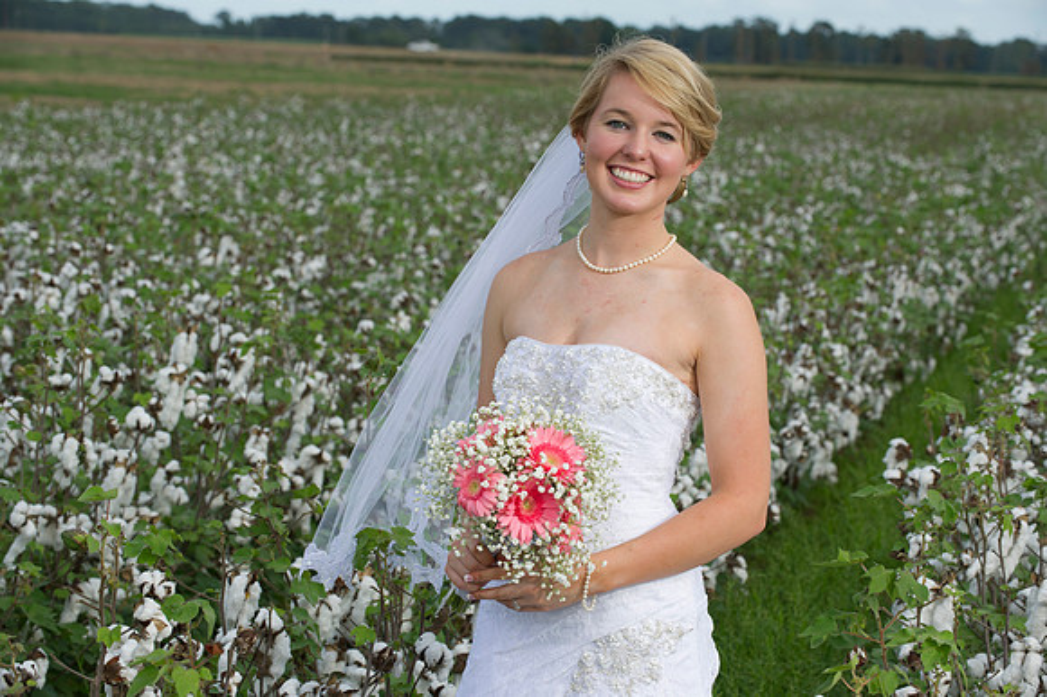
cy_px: 348
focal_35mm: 110
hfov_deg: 18.6
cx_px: 524
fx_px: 3197
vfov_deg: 12.4
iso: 200
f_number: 8
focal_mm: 110
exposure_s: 1/160
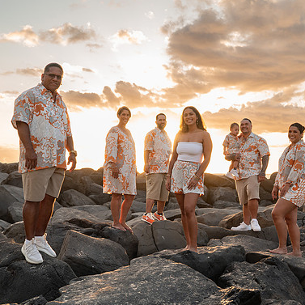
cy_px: 135
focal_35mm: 51
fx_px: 508
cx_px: 184
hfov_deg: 33.3
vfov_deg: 33.4
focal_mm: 35
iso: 400
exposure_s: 1/160
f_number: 5.6
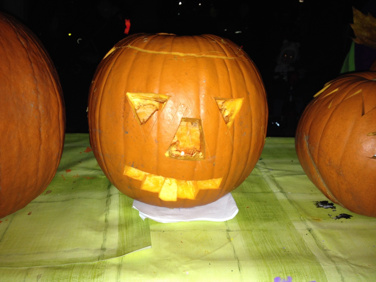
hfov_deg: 52.6
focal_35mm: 35
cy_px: 141
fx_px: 380
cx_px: 188
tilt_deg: -20.1
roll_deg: -0.7
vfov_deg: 40.7
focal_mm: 4.28
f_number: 2.4
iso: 80
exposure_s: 1/20
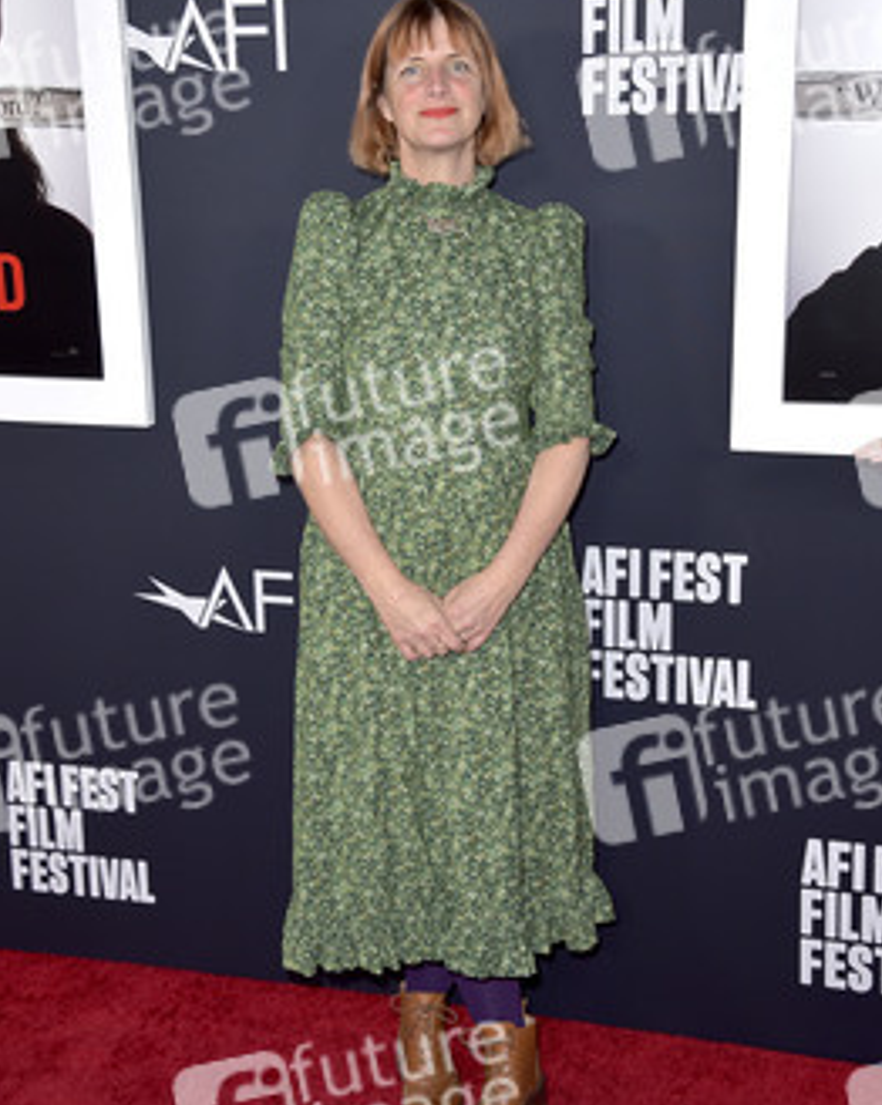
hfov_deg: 27.6
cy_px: 596
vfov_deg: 34.2
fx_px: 1796
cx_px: 446
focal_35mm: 55
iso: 500
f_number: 6.3
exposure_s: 1/200
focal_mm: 48
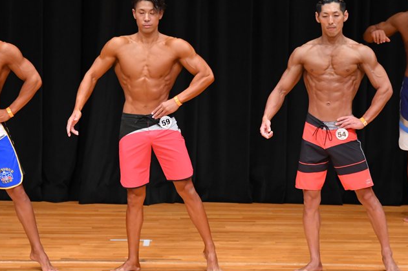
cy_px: 132
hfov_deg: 5.9
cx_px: 201
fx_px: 3964
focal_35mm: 350
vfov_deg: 3.9
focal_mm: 190
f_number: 5.6
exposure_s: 1/400
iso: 4000
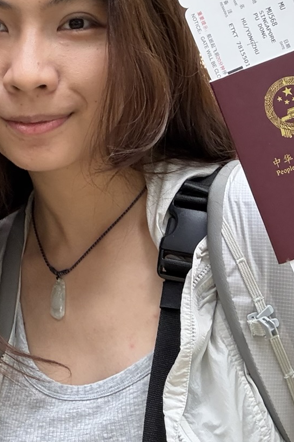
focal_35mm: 60
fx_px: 736
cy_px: 103
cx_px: 71
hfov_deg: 22.4
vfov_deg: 32.7
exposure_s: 1/50
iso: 200
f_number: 1.9
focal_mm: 2.69
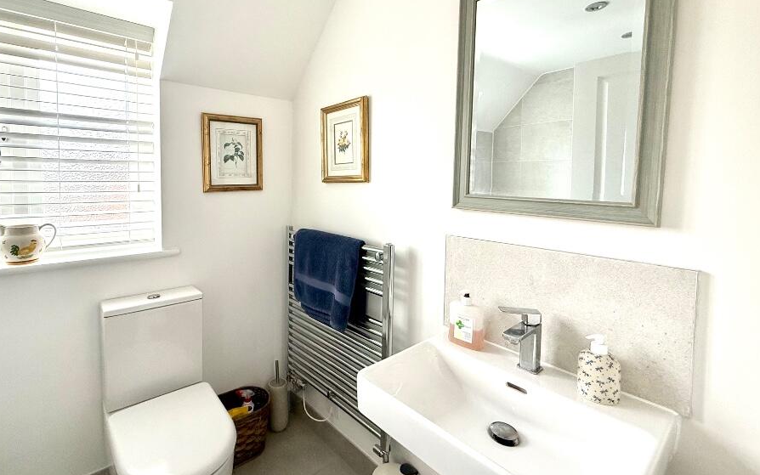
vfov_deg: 67.5
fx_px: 352
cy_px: 197
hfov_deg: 93.8
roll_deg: -0.2
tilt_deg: -1.7
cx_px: 328
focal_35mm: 17
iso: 200
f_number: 2.2
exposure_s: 1/99
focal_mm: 2.22
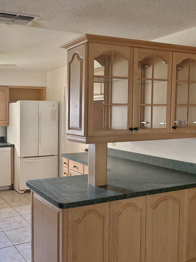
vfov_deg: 52.6
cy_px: 131
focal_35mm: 35
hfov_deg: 38.6
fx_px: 264
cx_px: 31
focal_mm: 5.96
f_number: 1.6
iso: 400
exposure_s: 1/60
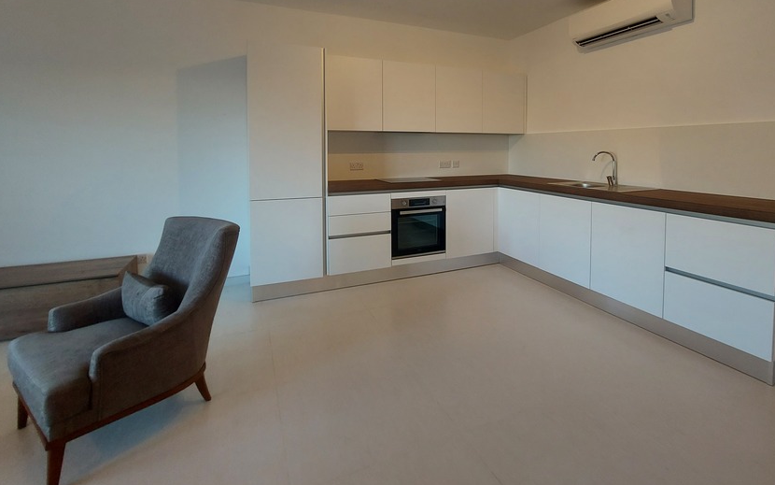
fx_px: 359
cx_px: 422
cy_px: 166
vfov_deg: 66.4
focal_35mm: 17
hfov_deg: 94.1
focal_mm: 1.74
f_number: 2.2
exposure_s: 1/50
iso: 80
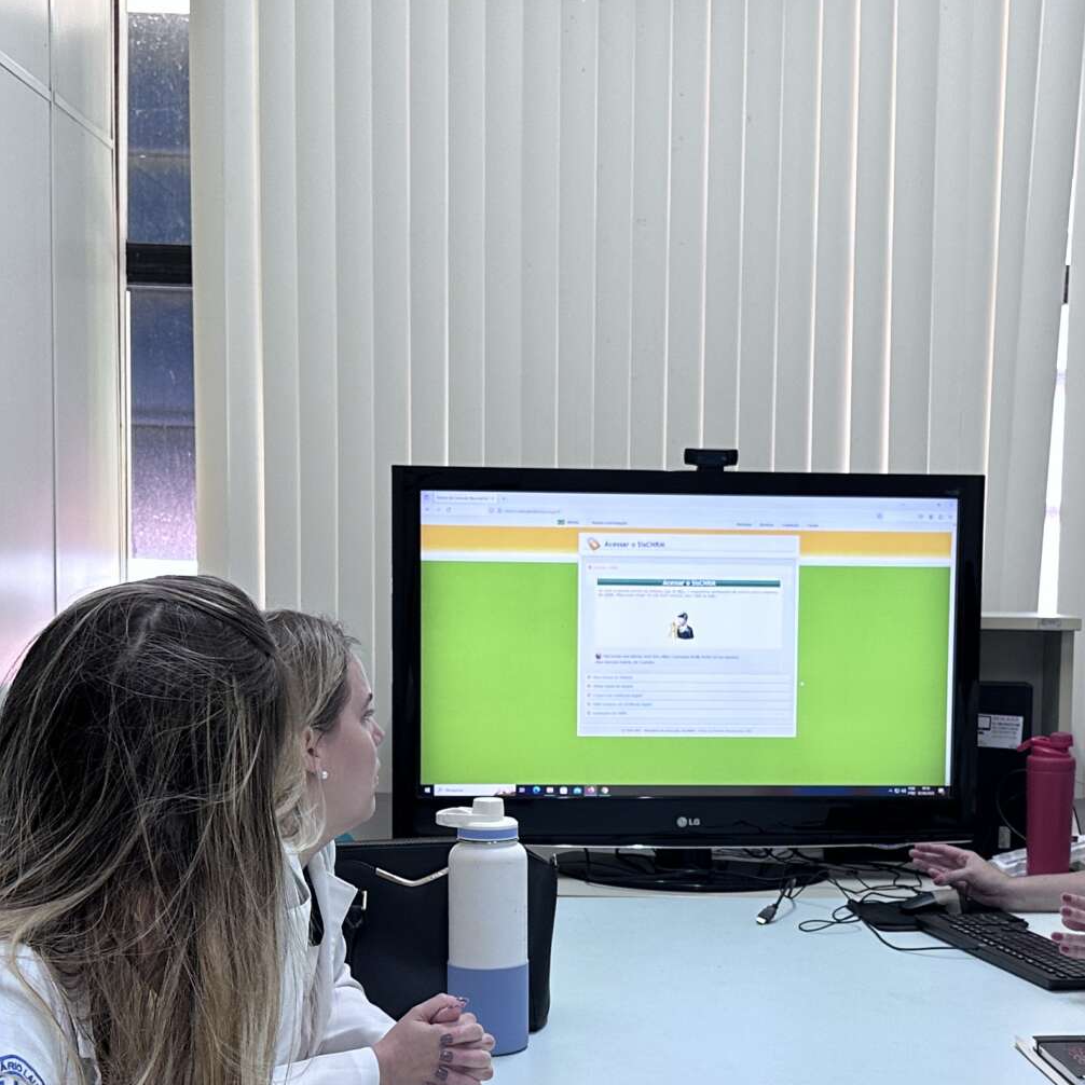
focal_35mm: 54
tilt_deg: -6.0
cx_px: 672
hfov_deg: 31.5
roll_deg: -0.7
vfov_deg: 31.4
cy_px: 714
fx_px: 1915
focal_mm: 6.86
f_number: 1.78
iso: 160
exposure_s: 1/60
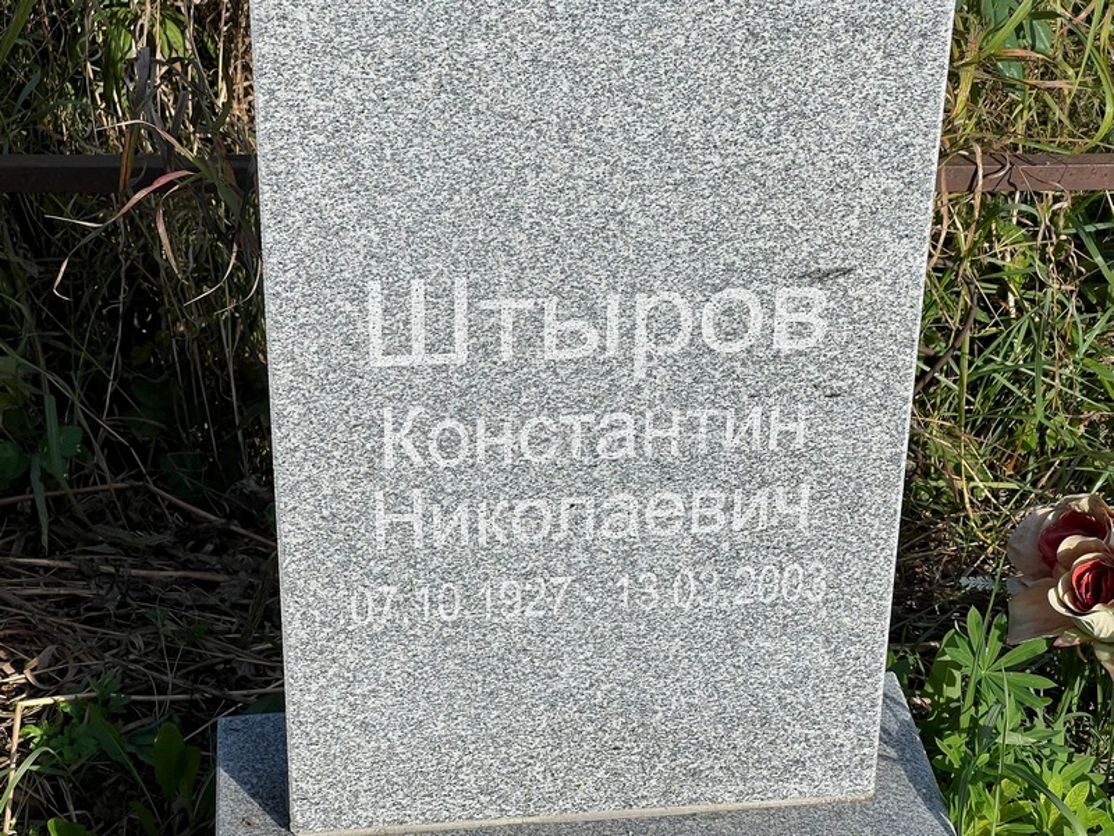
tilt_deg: -31.1
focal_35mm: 77
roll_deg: +1.6
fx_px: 2478
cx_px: 557
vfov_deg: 19.1
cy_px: 418
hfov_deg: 25.3
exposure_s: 1/649
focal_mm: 9
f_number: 2.8
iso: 32
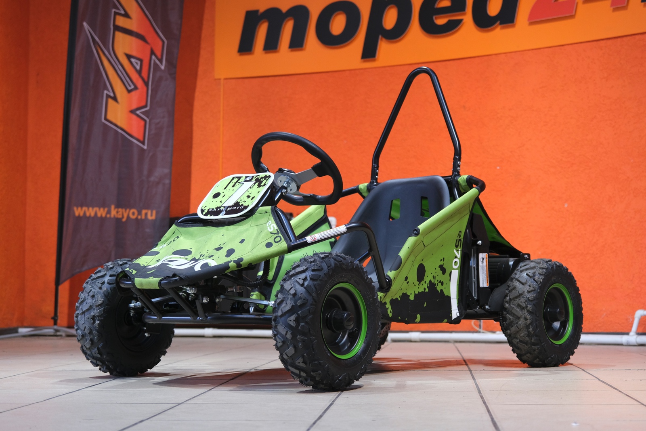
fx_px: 1059
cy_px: 216
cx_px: 323
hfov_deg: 33.9
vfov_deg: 23.0
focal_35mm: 59
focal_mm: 39.3
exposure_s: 1/100
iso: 1250
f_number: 4
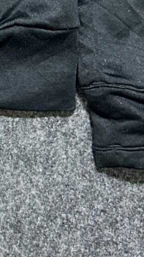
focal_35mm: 141
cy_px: -255
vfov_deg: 13.2
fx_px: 957
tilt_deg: -58.6
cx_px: -200
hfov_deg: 8.0
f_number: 1.5
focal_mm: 5.7
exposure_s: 1/50
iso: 200
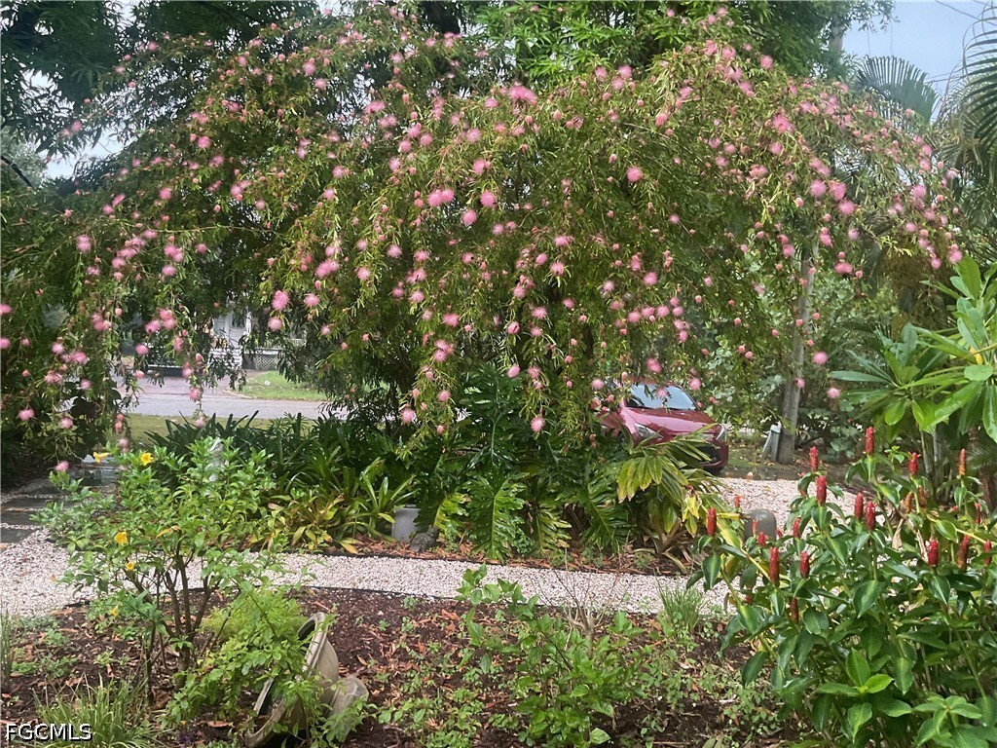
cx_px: 498
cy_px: 374
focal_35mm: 29
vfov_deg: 48.2
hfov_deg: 61.7
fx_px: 835
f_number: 1.8
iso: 200
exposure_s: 1/60
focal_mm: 3
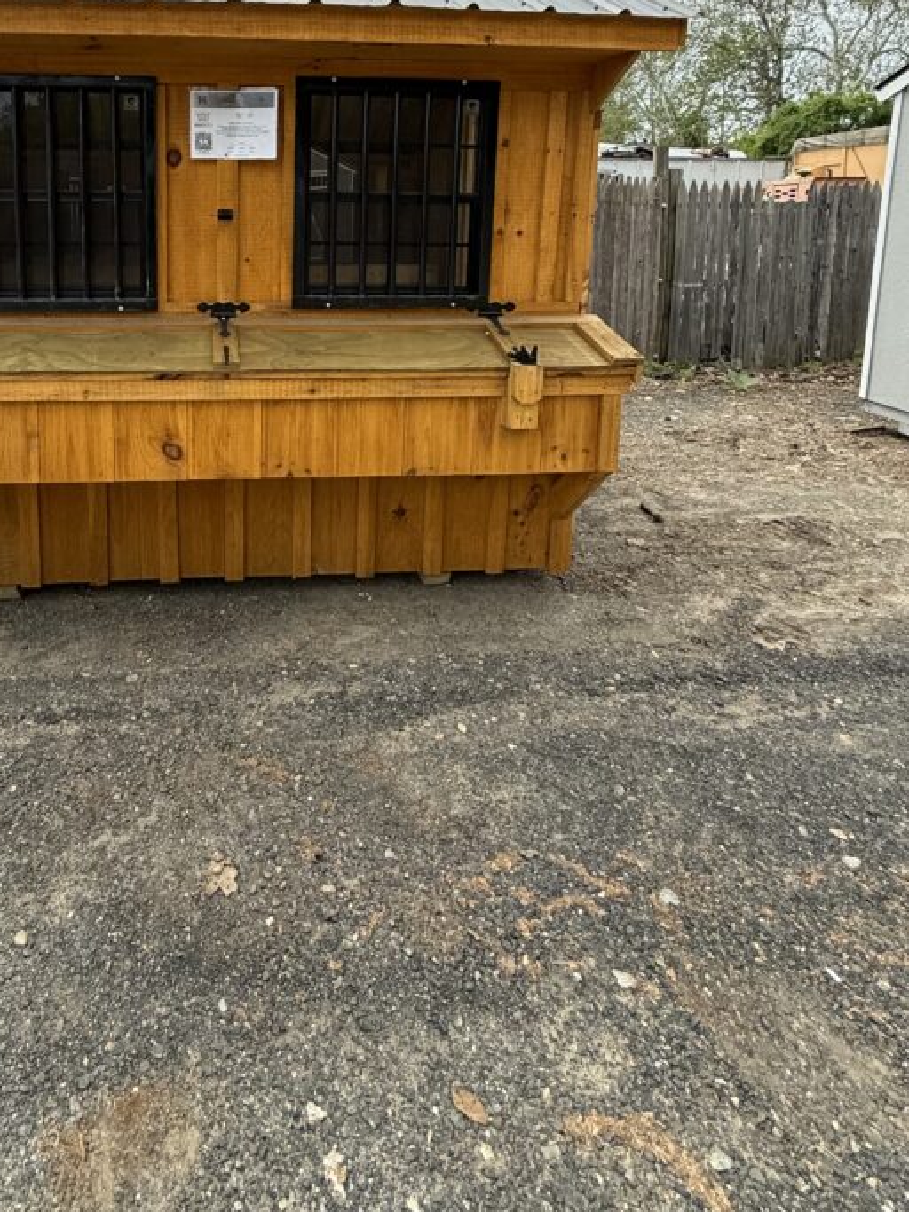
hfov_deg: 60.8
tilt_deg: -3.5
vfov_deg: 73.6
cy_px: 309
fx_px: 735
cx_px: 256
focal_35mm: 21
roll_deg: +0.8
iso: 64
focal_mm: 2.22
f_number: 2.2
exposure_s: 1/1145
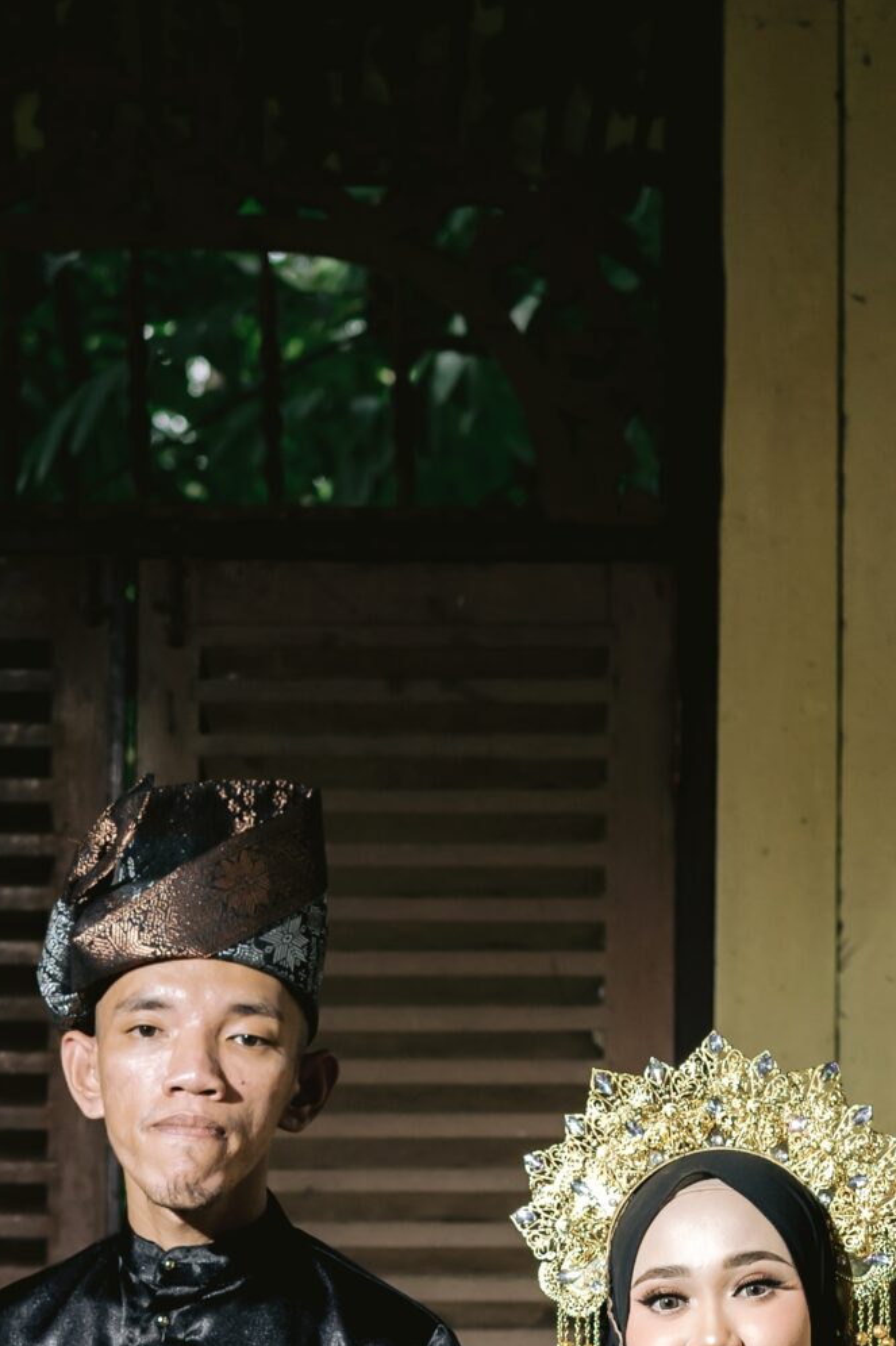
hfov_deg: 15.1
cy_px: 1576
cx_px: 687
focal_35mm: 90
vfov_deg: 21.2
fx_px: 3363
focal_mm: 35
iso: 64
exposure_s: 1/250
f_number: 2.8
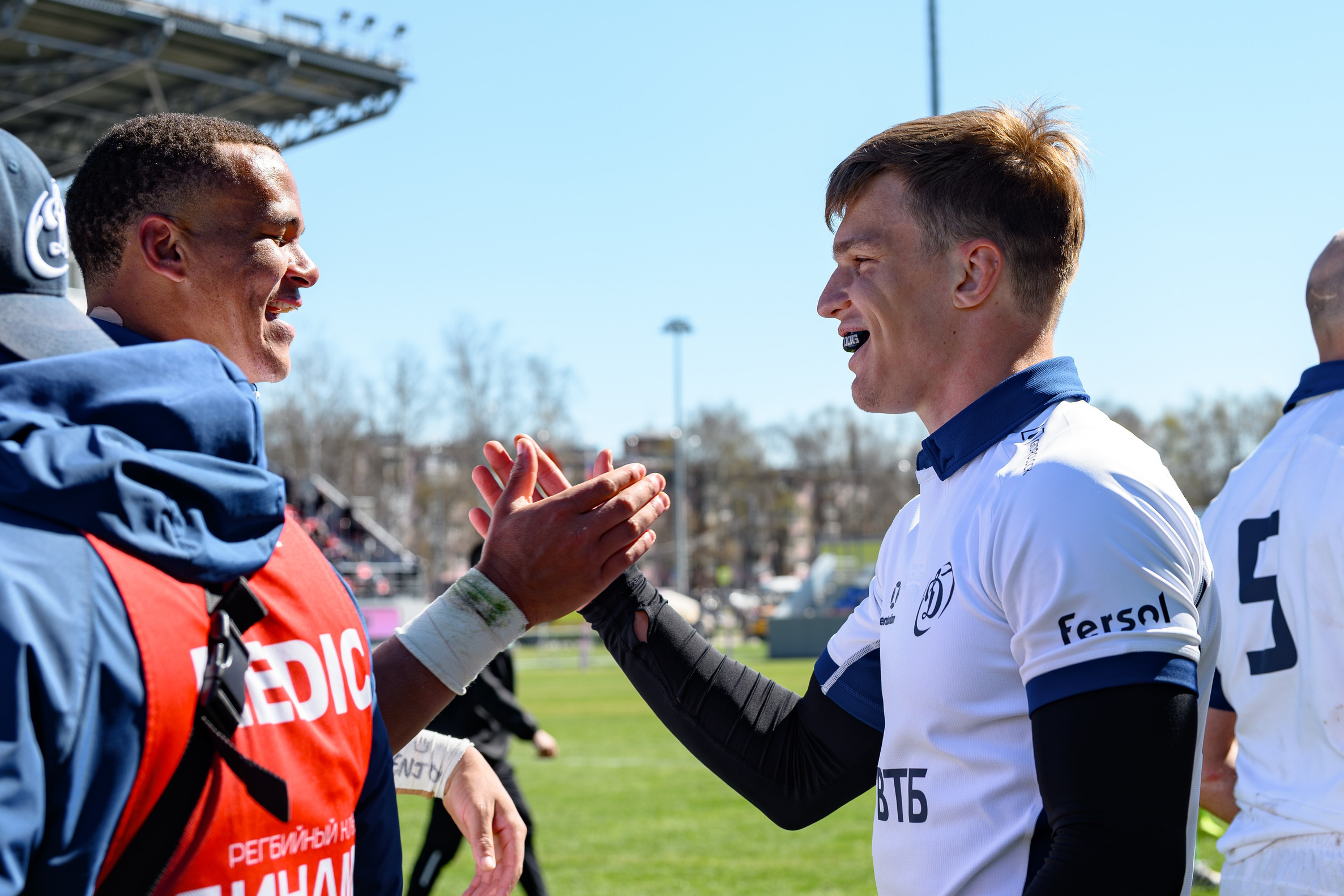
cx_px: 865
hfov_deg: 28.7
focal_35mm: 70
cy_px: 323
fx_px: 2613
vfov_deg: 19.4
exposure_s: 1/800
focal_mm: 49
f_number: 4.5
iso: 160
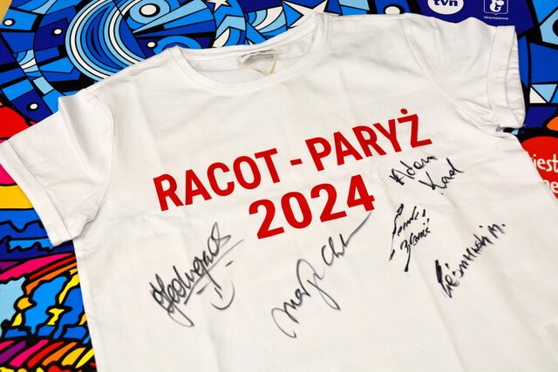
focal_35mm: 51
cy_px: 186
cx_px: 279
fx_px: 791
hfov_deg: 38.9
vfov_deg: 26.5
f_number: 5.6
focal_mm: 34
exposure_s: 1/125
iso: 320
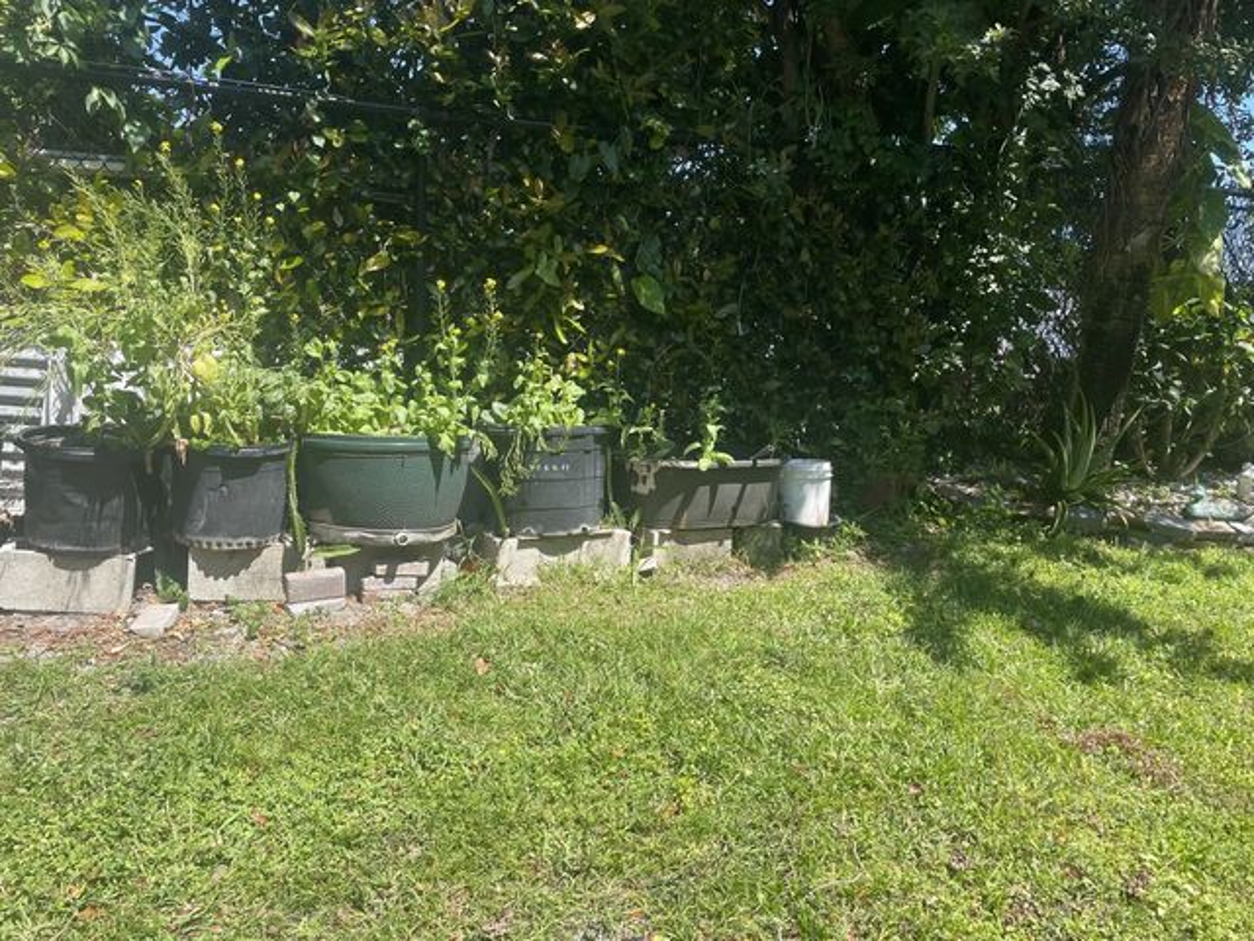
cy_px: 470
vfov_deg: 53.1
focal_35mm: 26
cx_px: 627
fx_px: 942
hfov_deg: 67.3
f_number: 1.6
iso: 32
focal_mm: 4.2
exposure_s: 1/1171
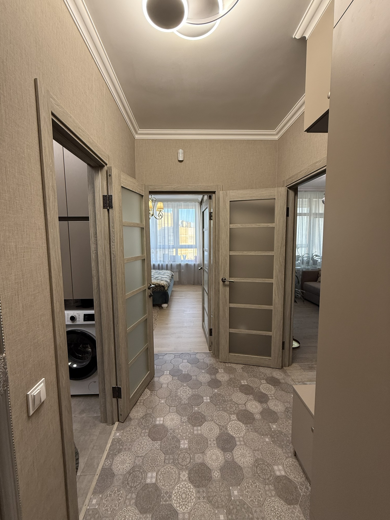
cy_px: 260
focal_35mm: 14
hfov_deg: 85.7
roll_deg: +0.8
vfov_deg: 102.1
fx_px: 210
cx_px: 195
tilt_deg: -5.6
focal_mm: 2.22
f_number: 2.2
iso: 160
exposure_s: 1/100
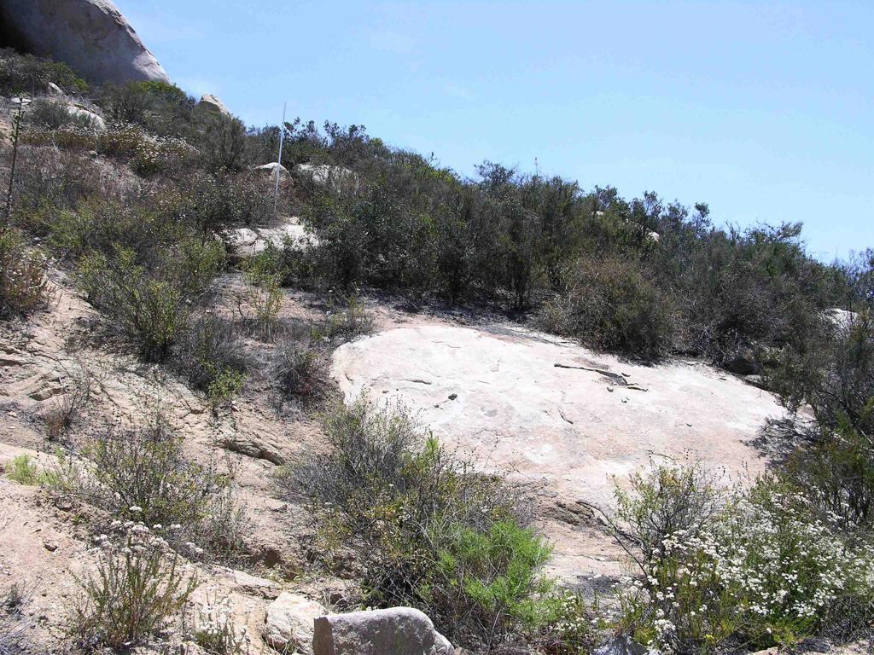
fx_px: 884
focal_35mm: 35
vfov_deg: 40.7
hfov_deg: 52.6
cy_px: 328
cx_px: 437
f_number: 8
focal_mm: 8.9
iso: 50
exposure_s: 1/124
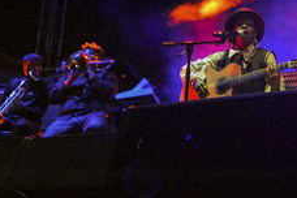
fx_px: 569
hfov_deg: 27.8
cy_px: 42
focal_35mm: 69
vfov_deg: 19.5
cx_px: 287
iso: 6400
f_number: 2.8
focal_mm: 35
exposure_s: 1/400
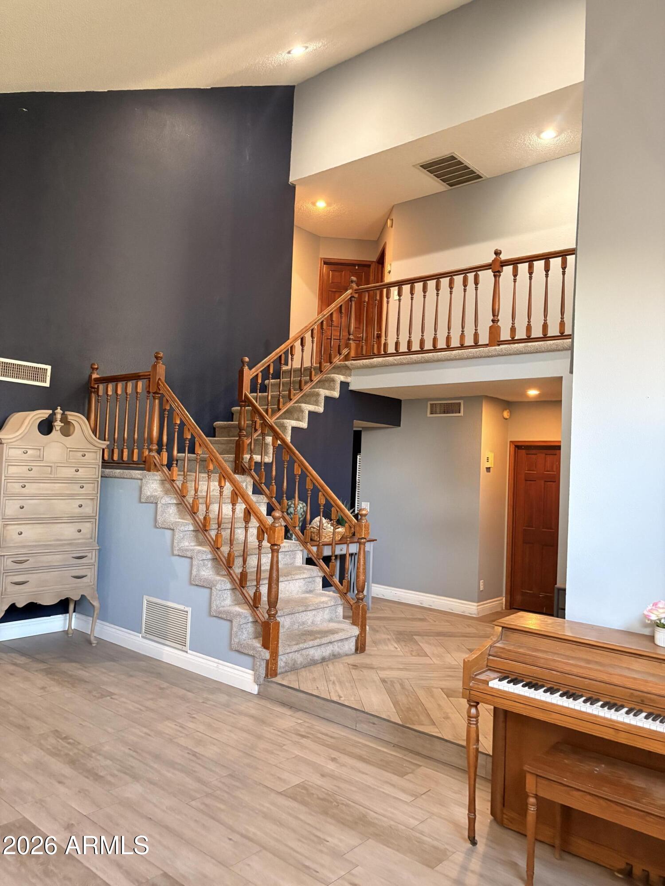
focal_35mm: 26
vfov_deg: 67.3
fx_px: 666
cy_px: 443
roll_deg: -2.3
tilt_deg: +3.7
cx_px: 332
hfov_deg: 53.1
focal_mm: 5.96
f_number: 1.6
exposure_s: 1/60
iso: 500
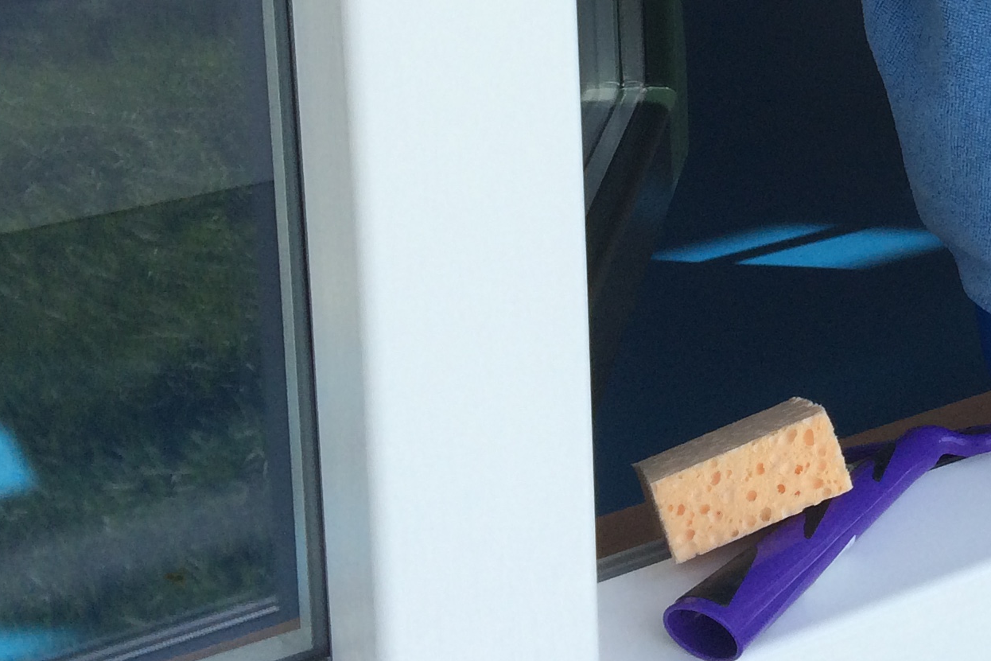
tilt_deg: -13.8
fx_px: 2175
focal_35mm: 79
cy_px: -134
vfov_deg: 16.6
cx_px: 1047
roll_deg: +2.1
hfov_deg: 24.2
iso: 32
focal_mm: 4.15
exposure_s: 1/622
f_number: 2.2
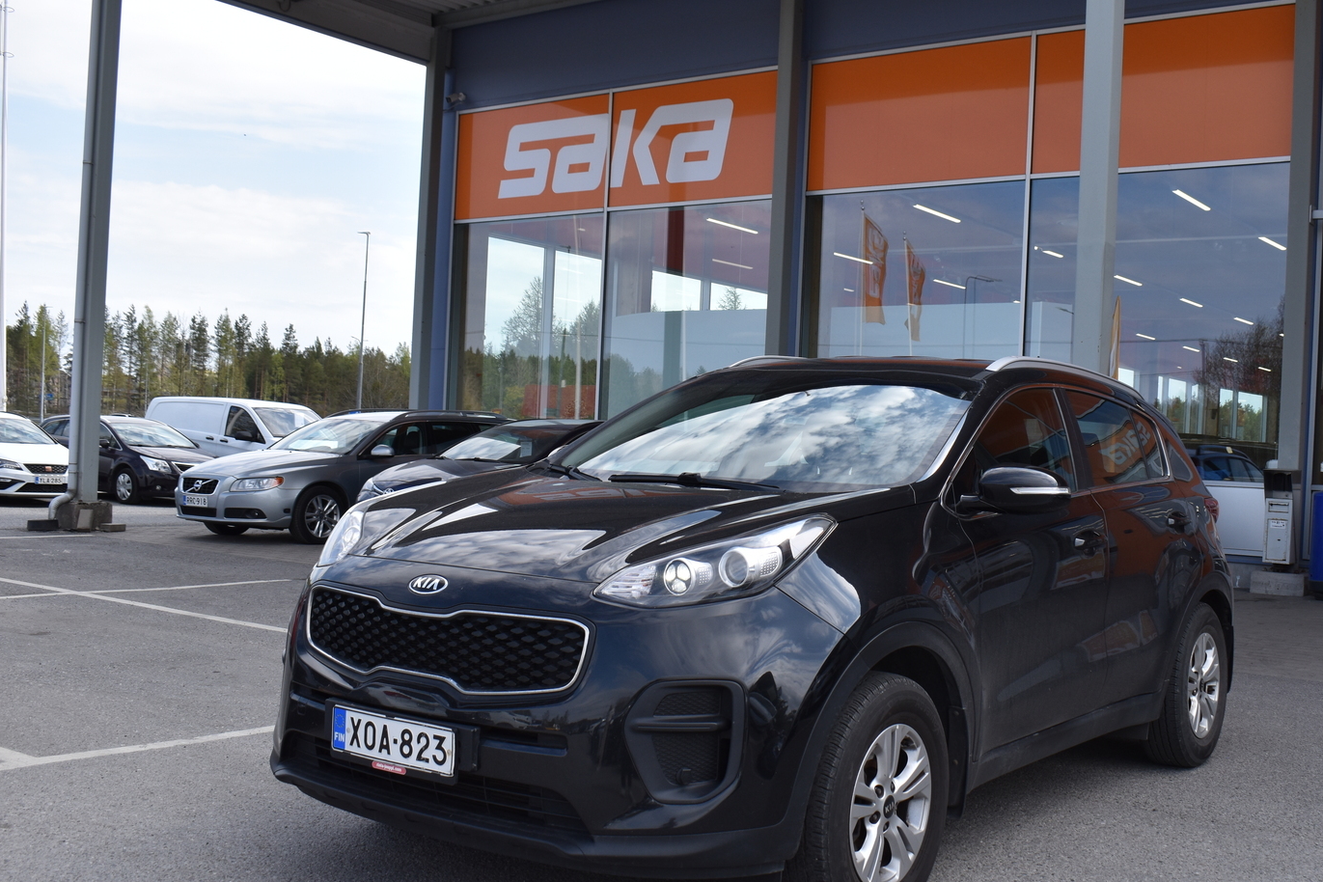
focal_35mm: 39
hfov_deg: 49.4
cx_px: 764
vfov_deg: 34.2
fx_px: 1433
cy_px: 490
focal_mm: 22
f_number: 8
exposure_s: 1/500
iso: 200
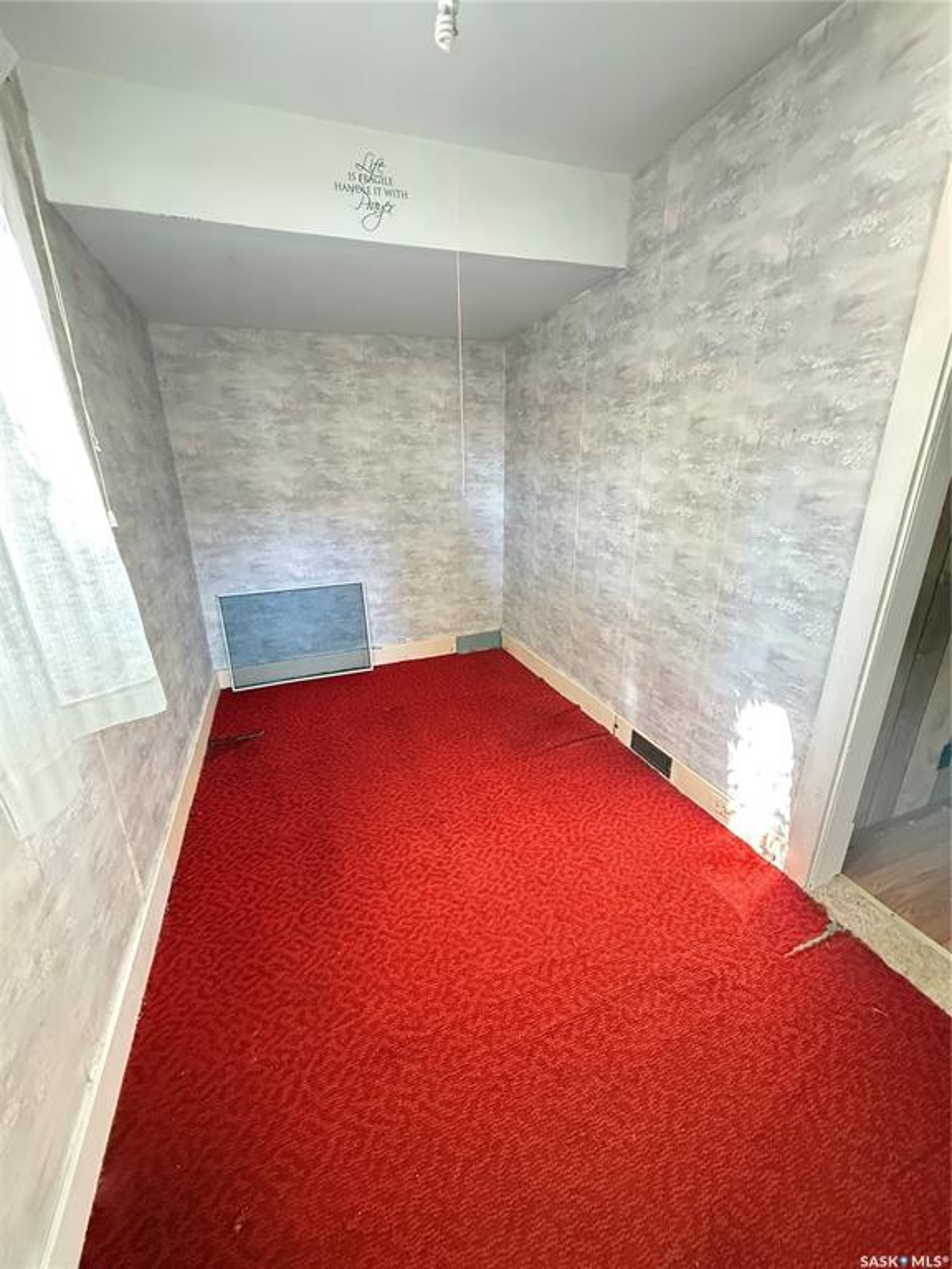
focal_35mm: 14
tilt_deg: -18.7
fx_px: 513
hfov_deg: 85.7
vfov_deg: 102.1
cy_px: 634
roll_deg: +0.4
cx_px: 476
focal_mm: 2.22
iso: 1000
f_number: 2.2
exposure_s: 1/60
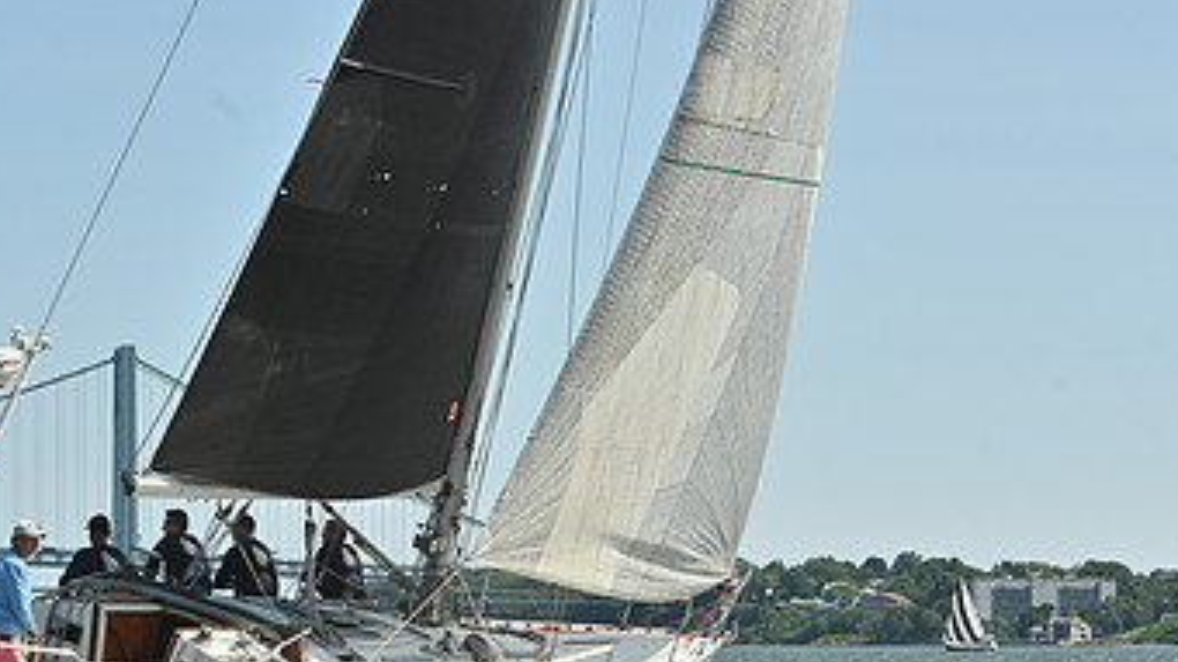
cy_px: 542
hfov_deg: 17.1
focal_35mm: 125
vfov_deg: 9.7
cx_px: 402
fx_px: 3903
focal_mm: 70
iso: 320
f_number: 9
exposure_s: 1/1250
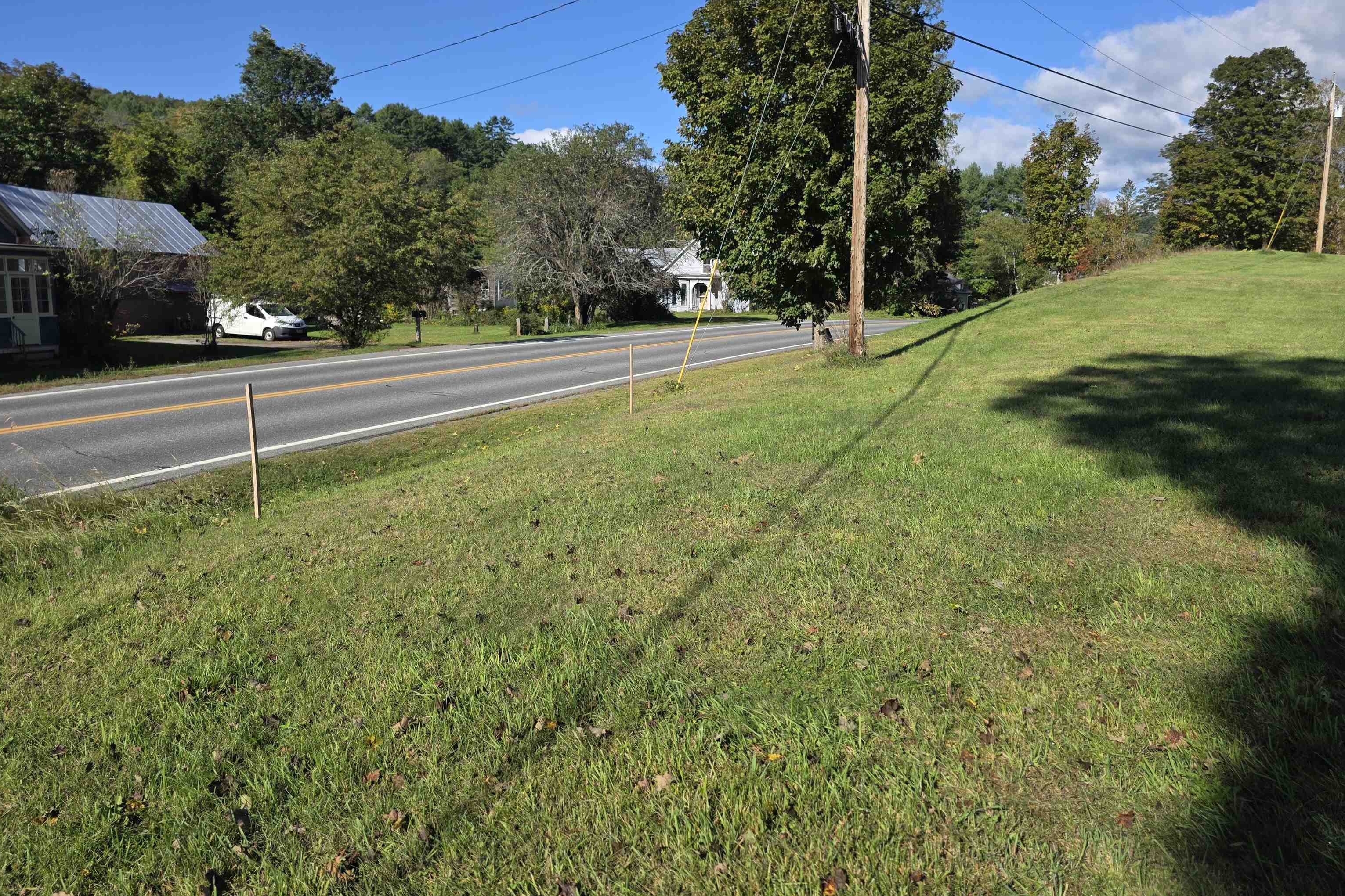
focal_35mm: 24
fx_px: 897
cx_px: 671
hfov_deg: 73.7
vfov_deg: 53.0
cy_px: 407
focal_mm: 6.3
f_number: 1.7
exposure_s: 1/5296
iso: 80
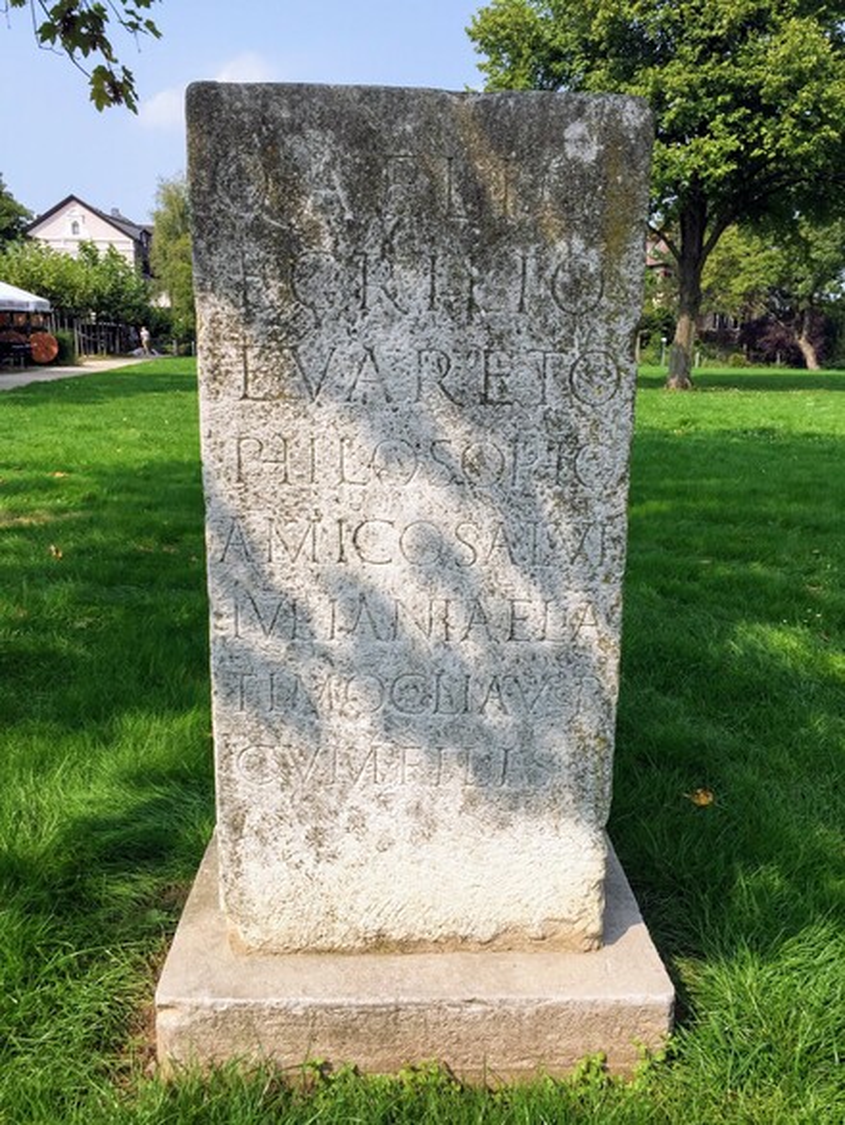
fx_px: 943
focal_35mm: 29
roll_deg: -0.2
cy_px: 562
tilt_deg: -12.5
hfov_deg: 48.3
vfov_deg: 61.6
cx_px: 422
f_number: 2.2
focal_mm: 4.15
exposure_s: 1/1522
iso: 32
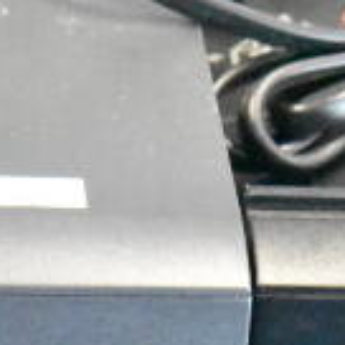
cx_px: -373
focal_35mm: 315
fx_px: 3551
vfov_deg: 5.5
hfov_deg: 5.4
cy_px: 514
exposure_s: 1/80
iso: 25600
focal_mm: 55
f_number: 5.6
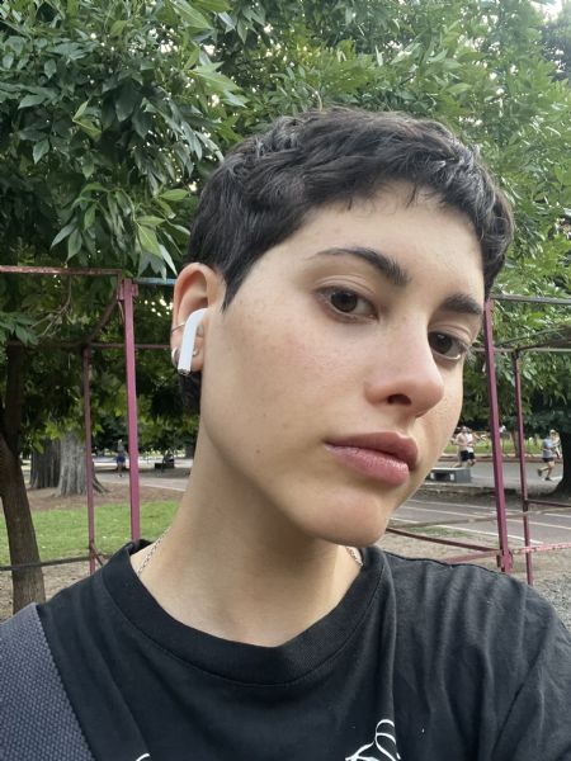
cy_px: 380
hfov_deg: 46.8
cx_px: 286
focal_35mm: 30
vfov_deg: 60.0
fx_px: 660
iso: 160
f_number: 2.2
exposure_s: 1/60
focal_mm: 2.71
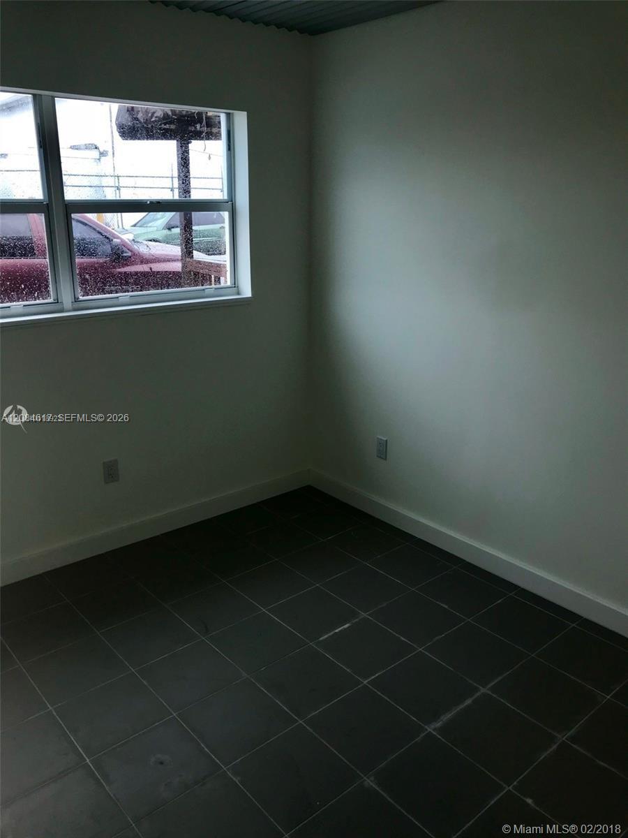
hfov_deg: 49.7
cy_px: 419
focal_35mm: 28
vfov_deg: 63.4
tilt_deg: -16.7
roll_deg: -1.0
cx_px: 314
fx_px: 677
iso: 20
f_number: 1.8
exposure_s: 1/45
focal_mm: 3.99
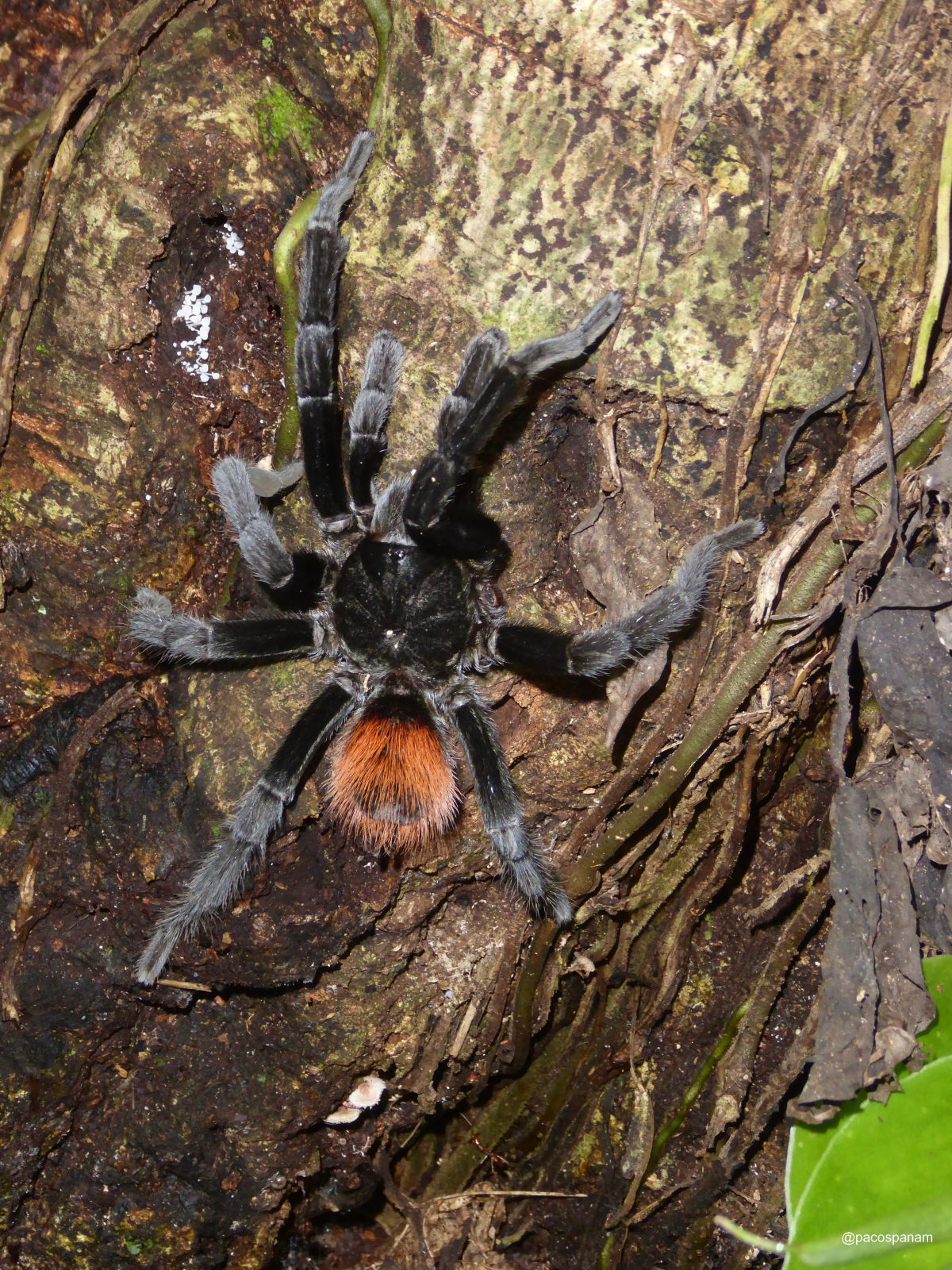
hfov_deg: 16.2
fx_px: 3337
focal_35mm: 91
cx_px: 476
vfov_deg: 21.5
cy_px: 635
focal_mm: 15
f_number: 4.8
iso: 400
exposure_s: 1/60
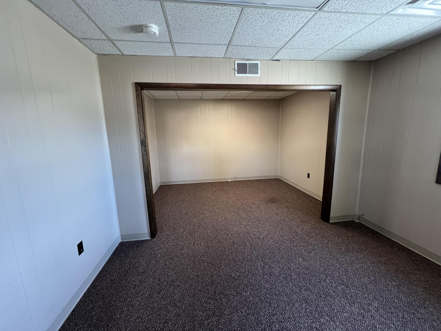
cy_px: 166
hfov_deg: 106.2
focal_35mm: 13
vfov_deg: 89.9
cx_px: 220
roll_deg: +1.4
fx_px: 166
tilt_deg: -11.3
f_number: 1.8
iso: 250
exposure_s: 1/41
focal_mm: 1.57
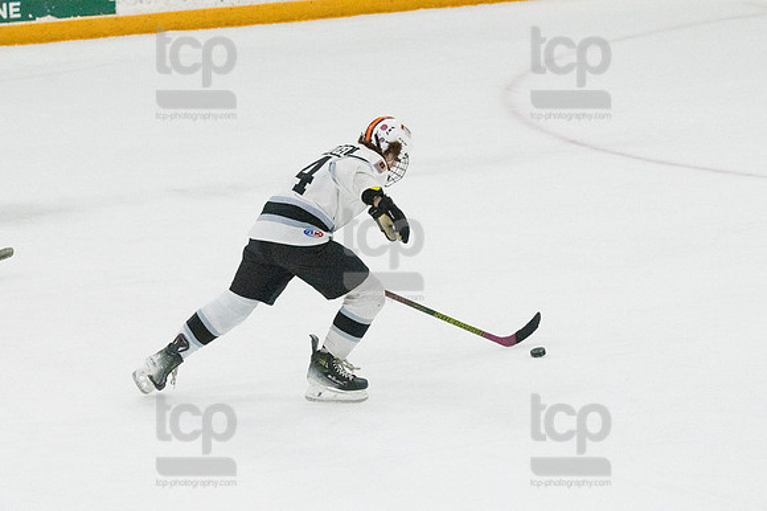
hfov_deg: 8.9
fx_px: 4940
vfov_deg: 5.9
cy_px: 256
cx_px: 384
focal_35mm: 232
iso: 8000
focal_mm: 155
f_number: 5
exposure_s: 1/1600
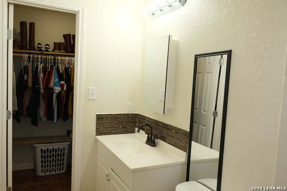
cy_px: 96
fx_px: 215
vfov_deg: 48.0
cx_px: 144
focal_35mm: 27
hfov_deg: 67.4
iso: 320
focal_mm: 18
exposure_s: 1/100
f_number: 3.2
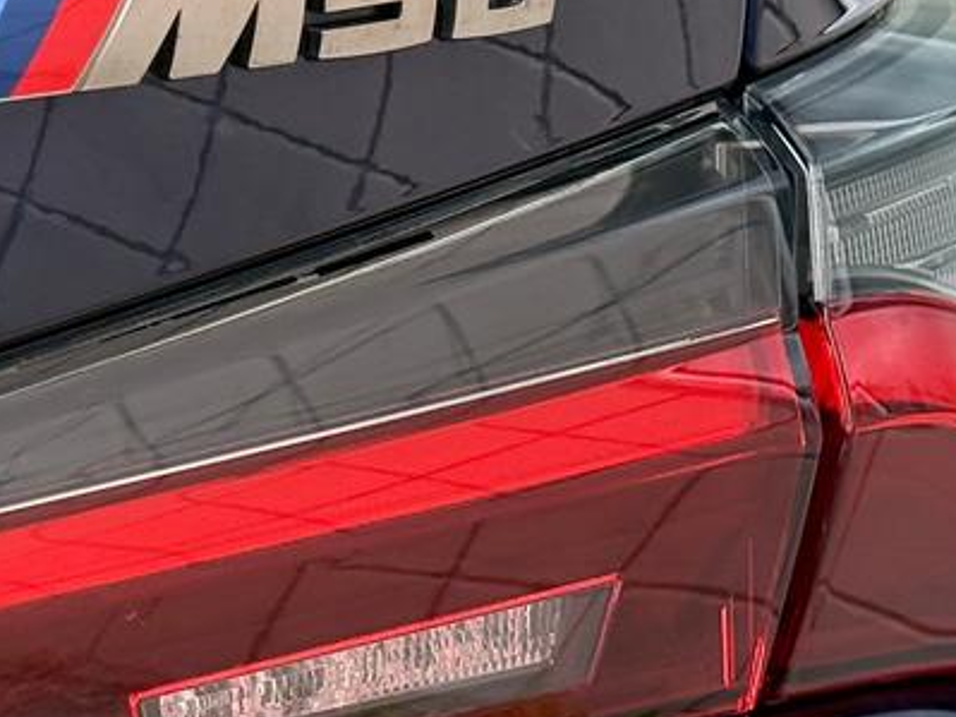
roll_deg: +2.3
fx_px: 4252
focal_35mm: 154
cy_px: 115
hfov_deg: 12.7
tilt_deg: -5.0
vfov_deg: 9.6
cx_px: 67
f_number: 1.78
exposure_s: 1/242
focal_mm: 6.76
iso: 125
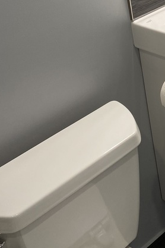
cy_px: -44
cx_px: 214
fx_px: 481
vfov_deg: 26.0
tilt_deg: -13.8
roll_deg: +6.8
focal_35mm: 70
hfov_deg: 18.2
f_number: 1.8
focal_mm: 4.25
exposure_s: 1/120
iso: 64
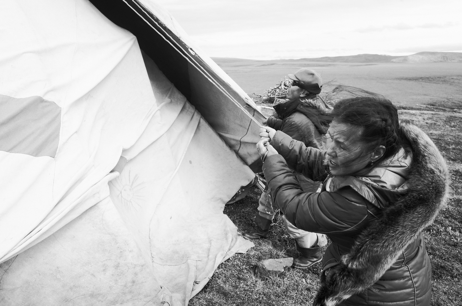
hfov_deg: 65.6
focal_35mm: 28
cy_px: 153
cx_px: 231
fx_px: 359
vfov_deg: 46.2
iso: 400
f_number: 5
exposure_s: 1/640
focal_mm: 18.3
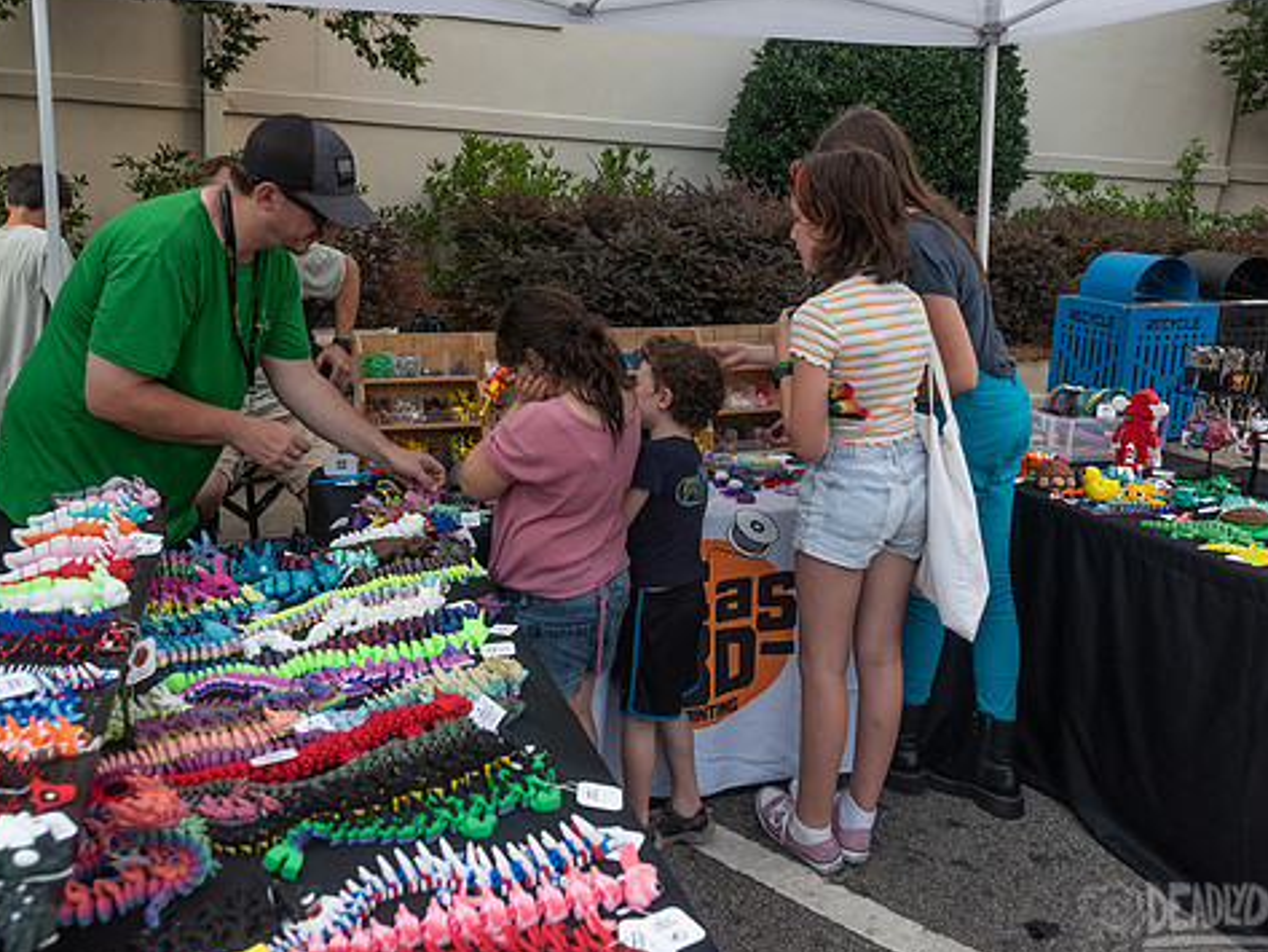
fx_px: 1136
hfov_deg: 58.3
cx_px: 617
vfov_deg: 45.4
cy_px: 431
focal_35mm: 31
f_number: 5
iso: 640
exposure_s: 1/500
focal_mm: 24
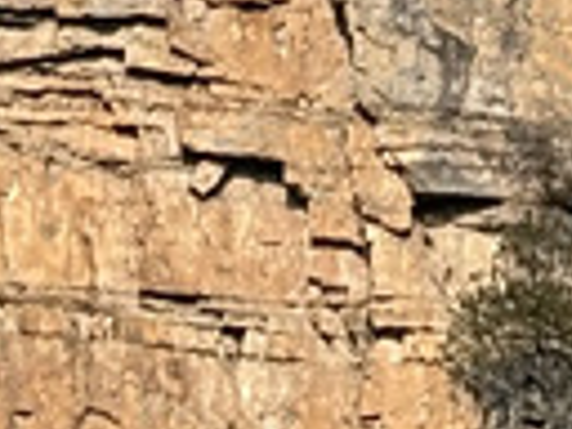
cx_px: 58
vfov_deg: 2.8
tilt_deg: +37.1
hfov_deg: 4.1
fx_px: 8047
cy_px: -1984
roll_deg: -0.2
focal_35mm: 487
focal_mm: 5.96
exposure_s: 1/3125
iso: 32
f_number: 1.6
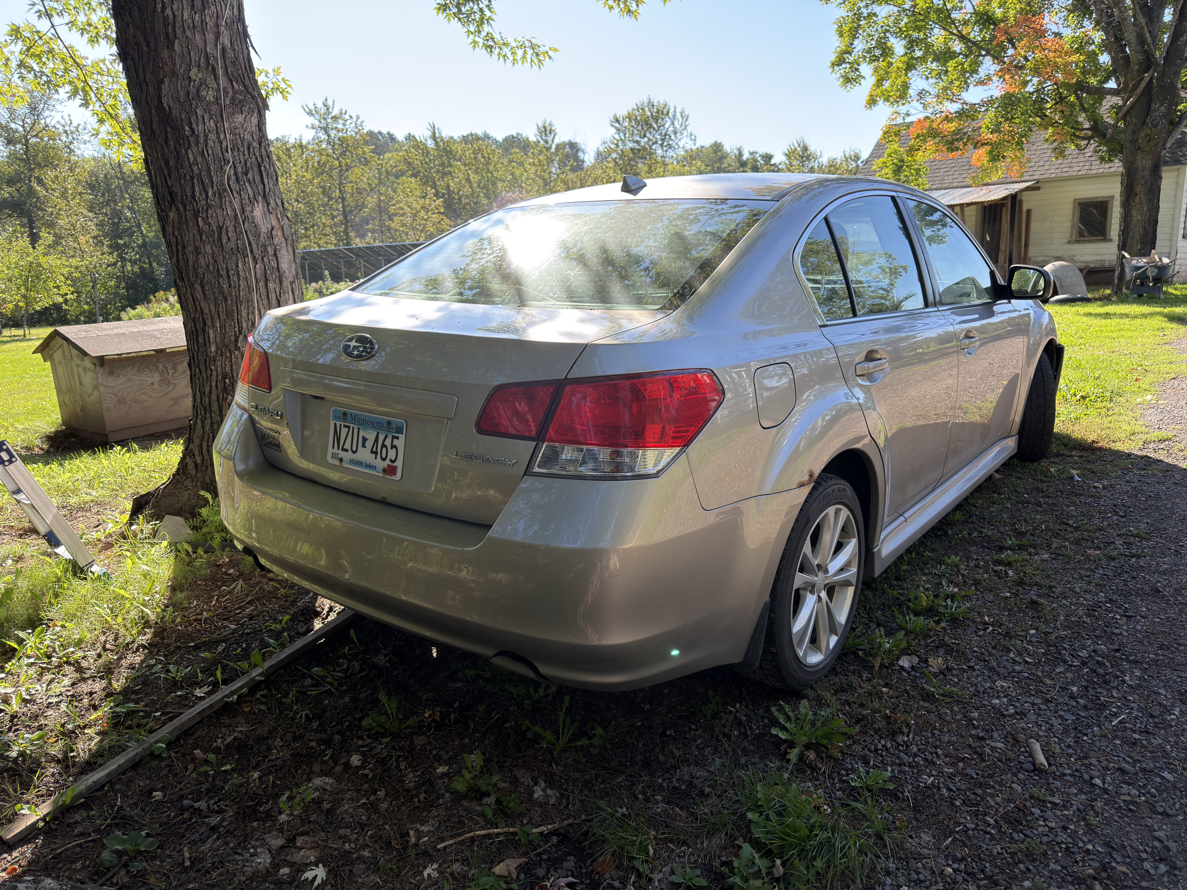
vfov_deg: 56.8
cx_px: 594
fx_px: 823
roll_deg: +0.3
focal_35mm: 24
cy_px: 445
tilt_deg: -11.6
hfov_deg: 71.6
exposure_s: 1/1159
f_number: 1.78
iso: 80
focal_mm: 6.76
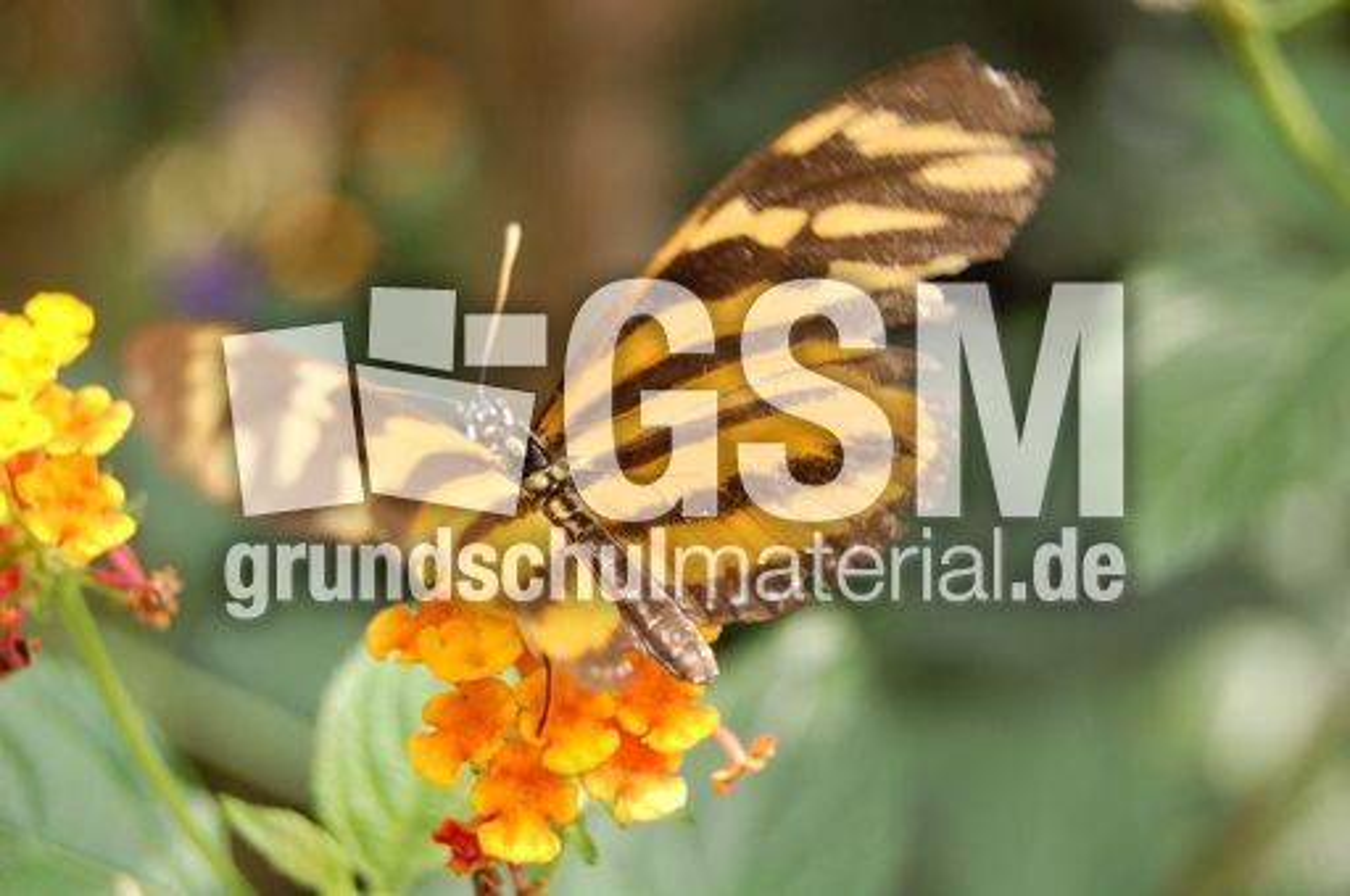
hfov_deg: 24.6
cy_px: 448
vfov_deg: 16.5
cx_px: 675
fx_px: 3090
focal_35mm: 82
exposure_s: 1/250
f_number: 5.6
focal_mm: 55
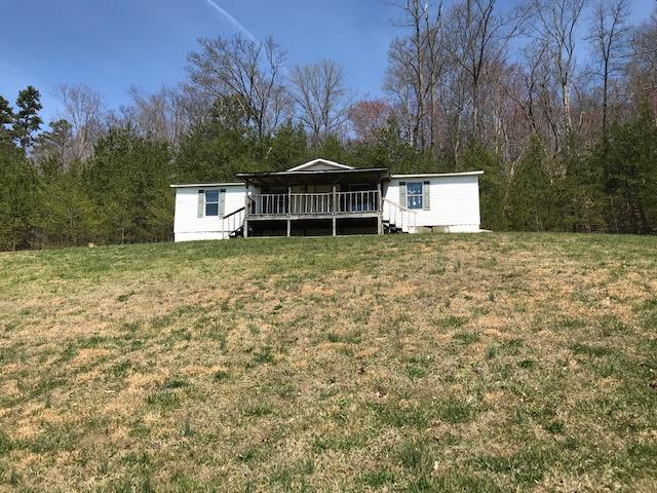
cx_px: 328
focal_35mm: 28
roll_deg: -0.4
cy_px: 246
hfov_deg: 63.4
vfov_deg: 49.7
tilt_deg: +12.0
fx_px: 531
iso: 20
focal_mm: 3.99
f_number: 1.8
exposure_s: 1/1842
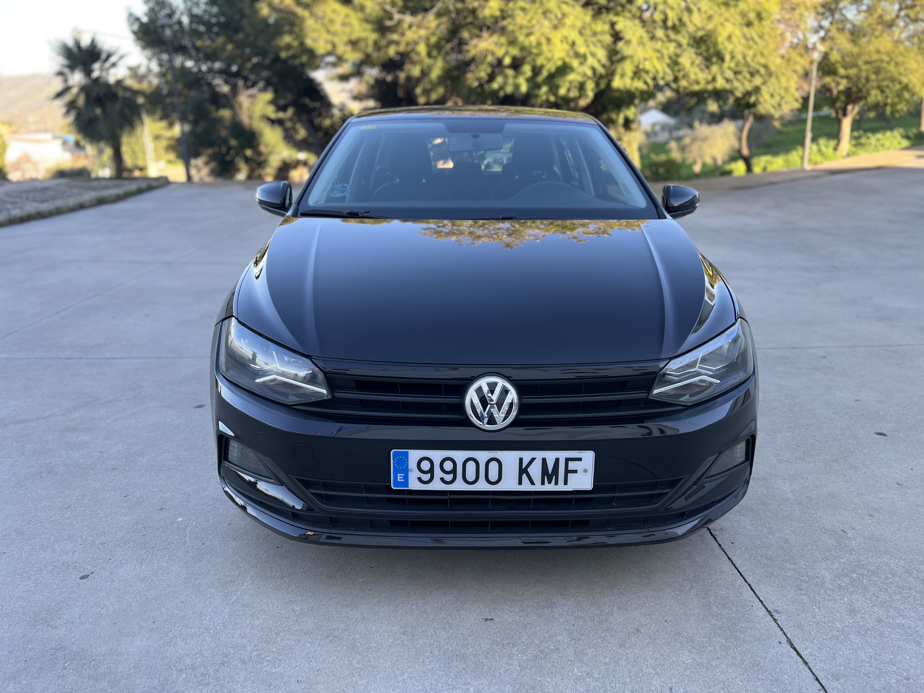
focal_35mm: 26
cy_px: 346
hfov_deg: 67.3
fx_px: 694
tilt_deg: -19.2
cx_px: 462
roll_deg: +1.4
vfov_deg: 53.1
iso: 40
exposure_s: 1/278
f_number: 1.5
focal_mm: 5.7
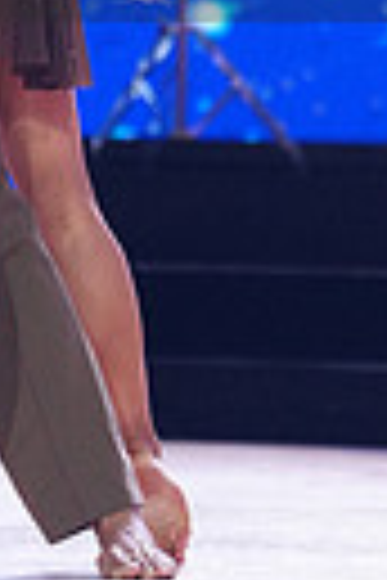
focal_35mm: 521
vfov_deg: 3.9
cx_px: -83
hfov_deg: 2.6
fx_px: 8400
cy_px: -126
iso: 2000
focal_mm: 116
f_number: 2.8
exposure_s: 1/400
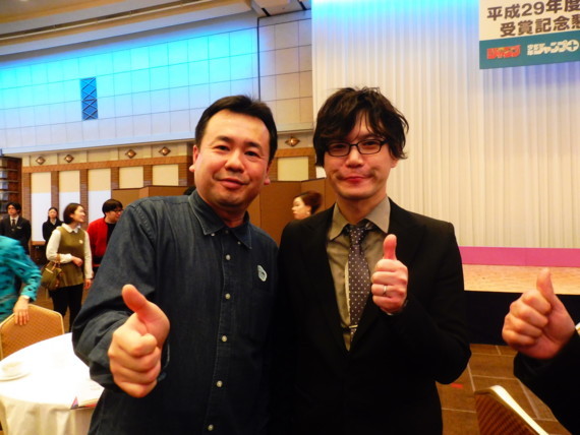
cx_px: 290
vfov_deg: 56.9
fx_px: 402
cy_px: 218
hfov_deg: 71.6
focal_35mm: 24
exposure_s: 1/13
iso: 400
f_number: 3.3
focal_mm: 4.3
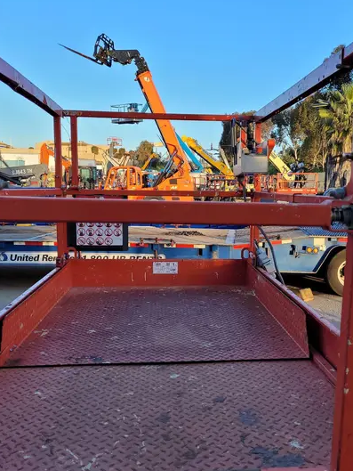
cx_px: 212
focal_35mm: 36
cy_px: 257
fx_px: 489
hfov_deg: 39.5
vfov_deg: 51.3
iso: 40
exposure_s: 1/440
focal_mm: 5.4
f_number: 1.8
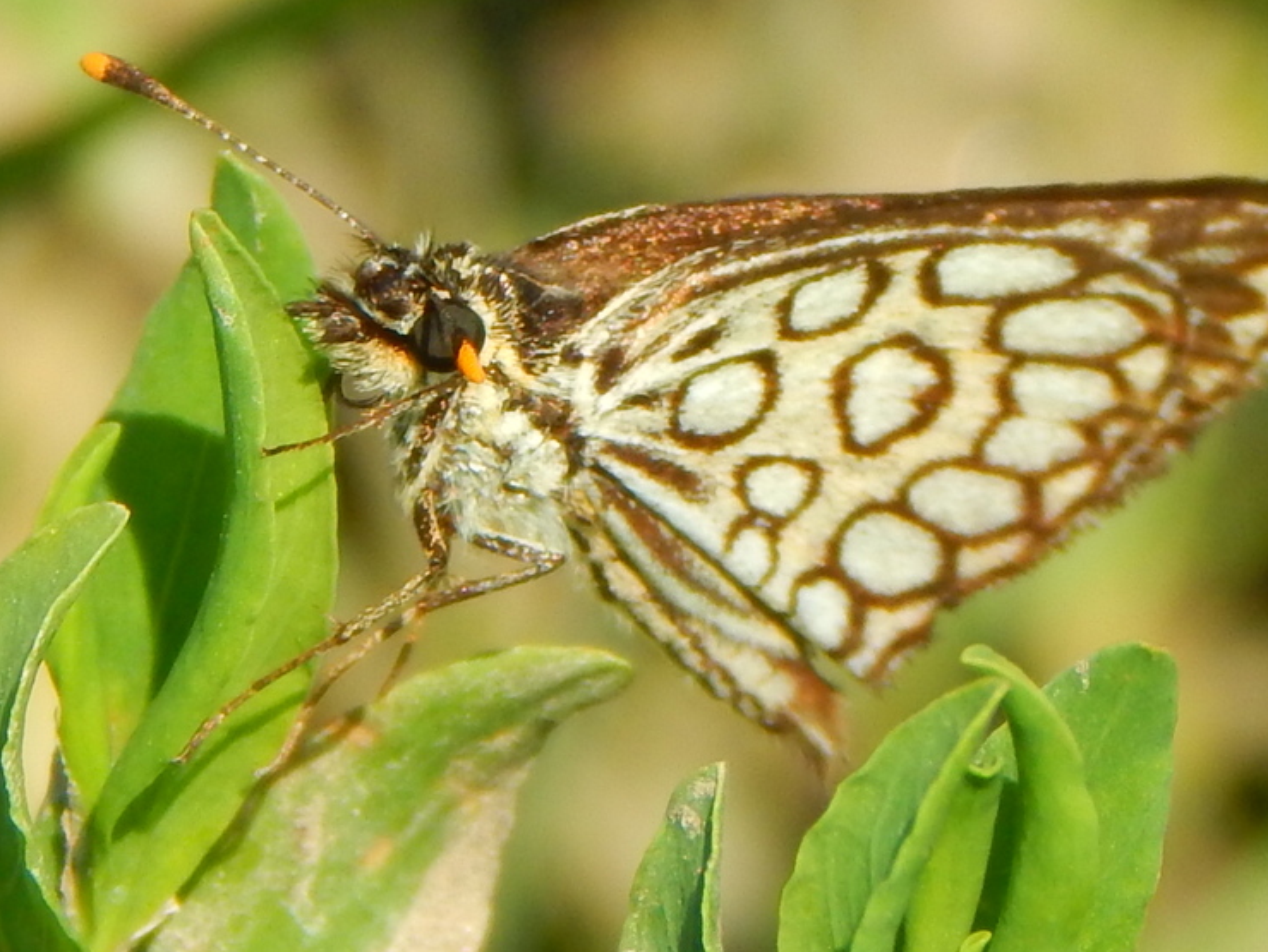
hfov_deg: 9.4
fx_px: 7696
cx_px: 667
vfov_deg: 7.1
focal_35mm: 210
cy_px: 437
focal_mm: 32.8
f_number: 5.3
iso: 125
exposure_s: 1/500
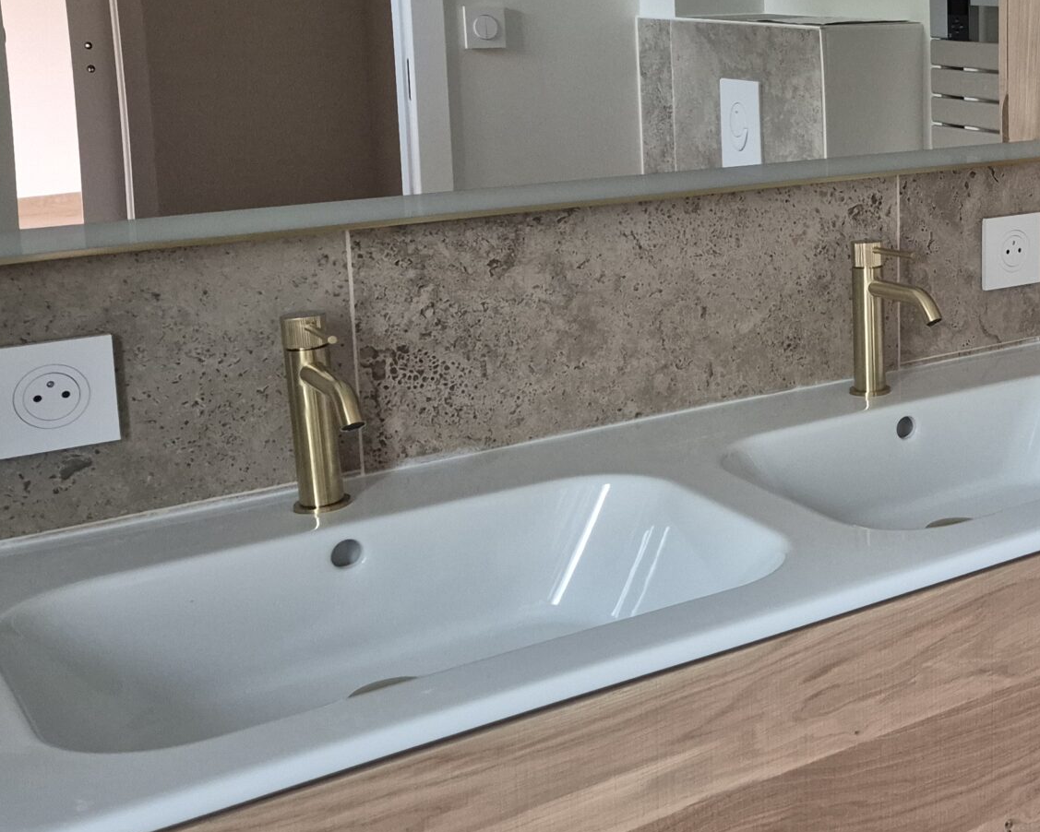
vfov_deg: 29.4
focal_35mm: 51
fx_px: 1570
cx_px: 1034
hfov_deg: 33.6
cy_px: 247
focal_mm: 5.4
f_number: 1.8
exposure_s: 1/100
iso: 1000
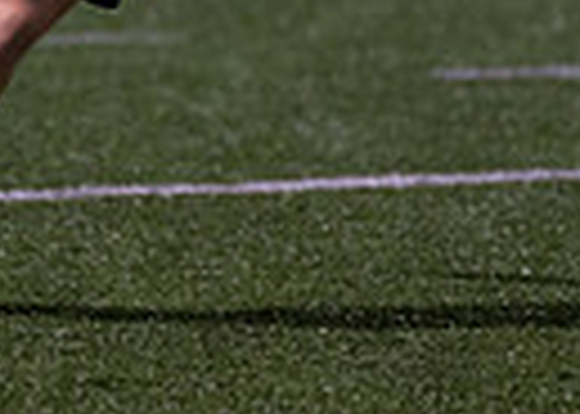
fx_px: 17402
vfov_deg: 1.4
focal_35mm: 1057
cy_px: -243
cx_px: -236
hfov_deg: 1.9
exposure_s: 1/1000
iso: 2500
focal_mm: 200
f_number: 2.8
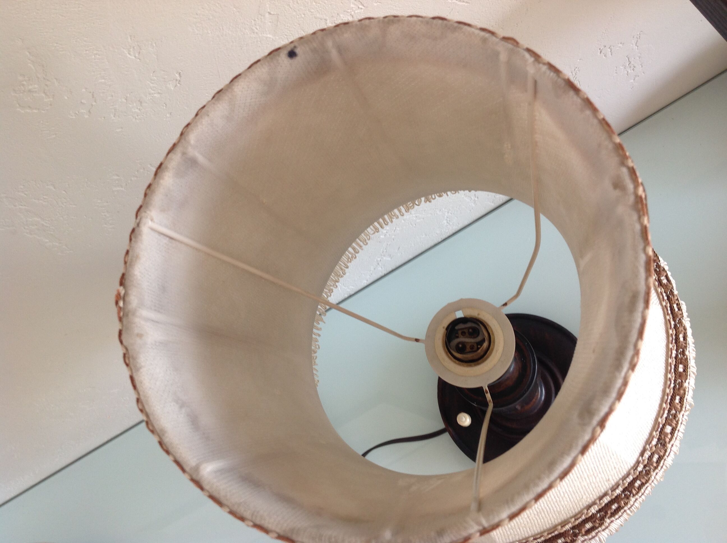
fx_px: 734
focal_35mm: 35
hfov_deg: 52.7
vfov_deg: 40.6
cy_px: 272
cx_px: 364
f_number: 2.4
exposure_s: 1/20
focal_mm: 4.28
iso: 50
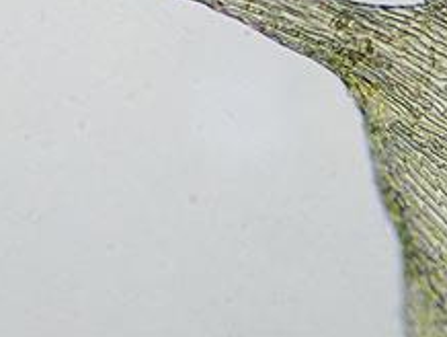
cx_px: 220
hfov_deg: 11.0
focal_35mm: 179
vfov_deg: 8.3
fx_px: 2314
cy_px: 142
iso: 100
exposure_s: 1/160
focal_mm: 11.01
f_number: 5
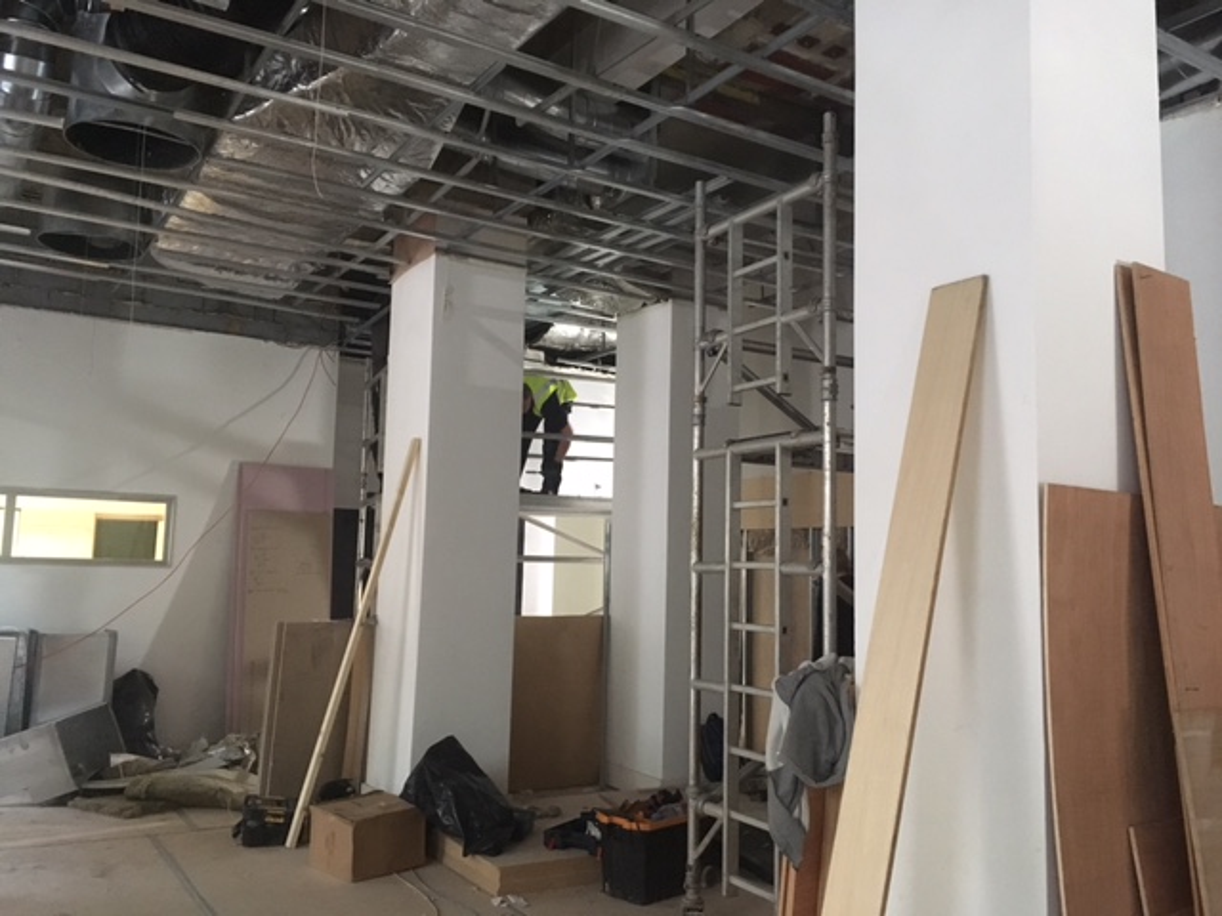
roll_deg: -1.2
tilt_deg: +7.6
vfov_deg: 48.2
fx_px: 1024
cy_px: 458
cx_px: 611
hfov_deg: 61.7
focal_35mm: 29
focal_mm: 4.15
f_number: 2.2
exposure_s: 1/17
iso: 320
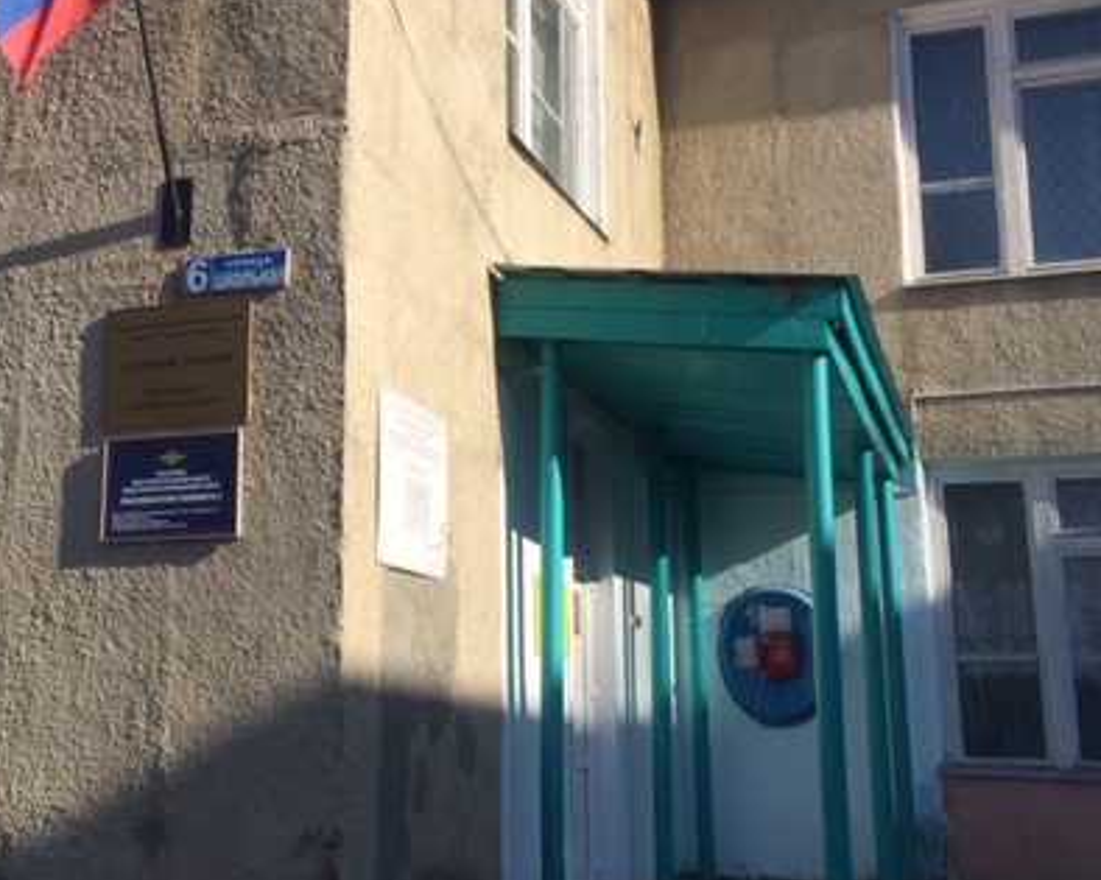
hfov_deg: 39.9
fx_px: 1499
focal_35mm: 46
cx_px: 366
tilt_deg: +12.5
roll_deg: -0.1
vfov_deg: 32.7
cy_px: 411
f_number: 2.2
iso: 32
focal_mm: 4.15
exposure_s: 1/2639
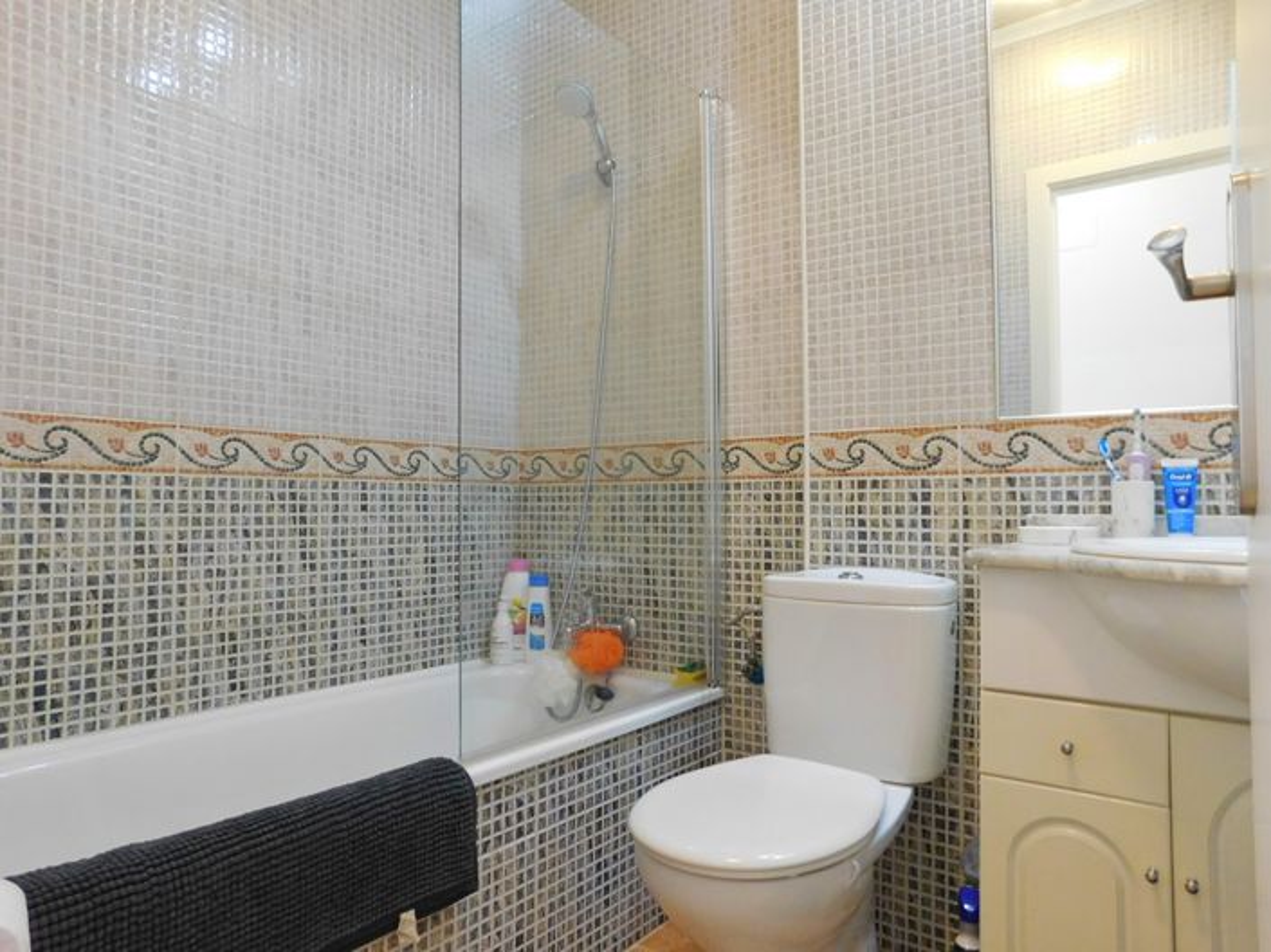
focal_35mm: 23
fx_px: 844
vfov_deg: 58.8
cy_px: 476
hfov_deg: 74.0
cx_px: 636
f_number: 3
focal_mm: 4
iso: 280
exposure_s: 1/30
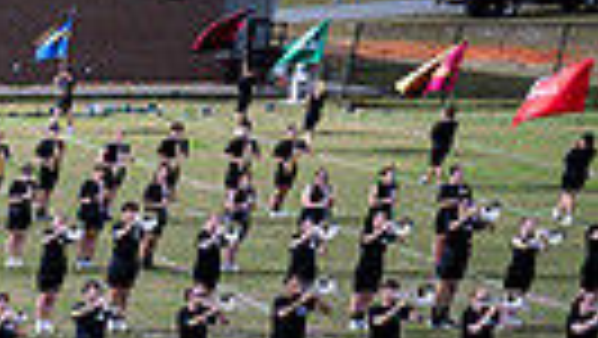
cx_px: -701
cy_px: 588
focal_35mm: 110
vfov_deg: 10.4
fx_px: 1745
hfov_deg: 14.8
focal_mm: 24
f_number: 2.8
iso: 100
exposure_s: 1/1250
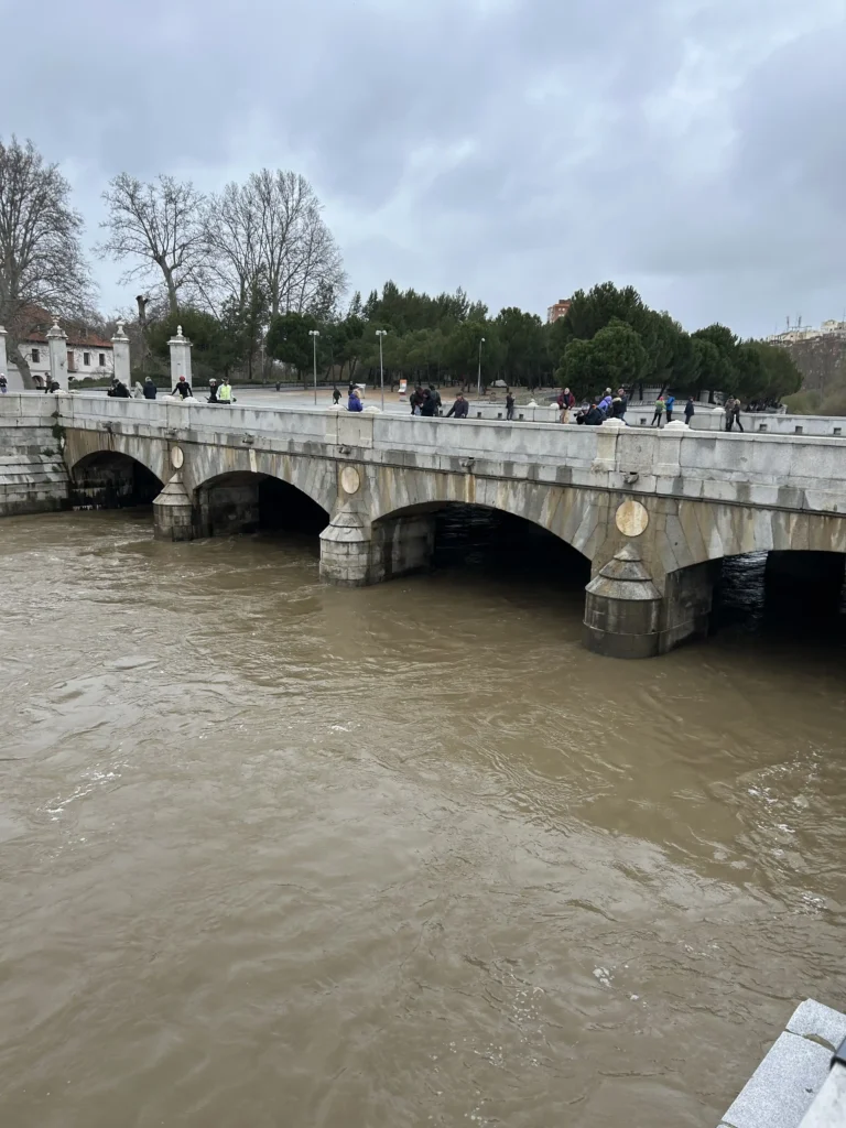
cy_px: 564
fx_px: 847
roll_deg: -1.7
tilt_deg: -10.2
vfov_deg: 67.3
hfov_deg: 53.1
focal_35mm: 26
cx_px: 423
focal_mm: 5.7
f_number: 1.5
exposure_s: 1/1779
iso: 50
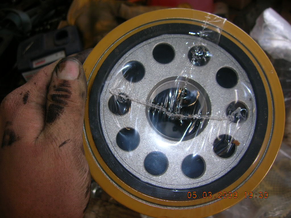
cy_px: 109
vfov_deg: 41.8
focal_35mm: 34
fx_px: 286
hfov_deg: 54.0
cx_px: 146
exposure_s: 1/60.1
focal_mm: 5.7
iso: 50
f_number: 2.9
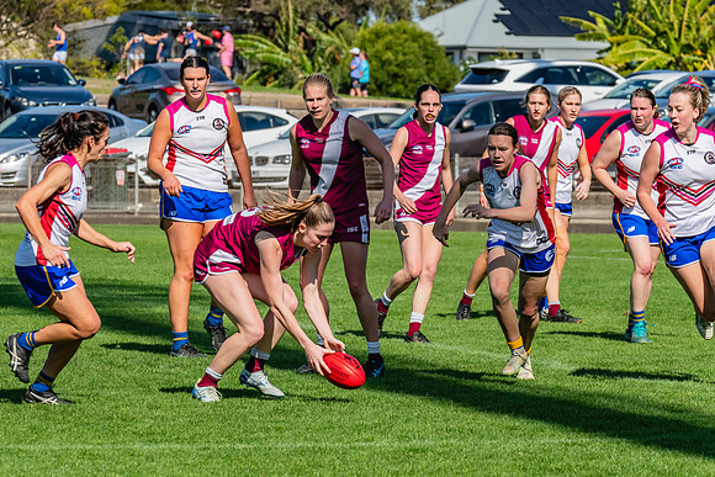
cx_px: 309
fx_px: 5637
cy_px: 216
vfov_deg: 4.8
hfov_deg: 7.3
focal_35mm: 284
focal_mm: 250
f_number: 13
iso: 800
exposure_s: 1/1250
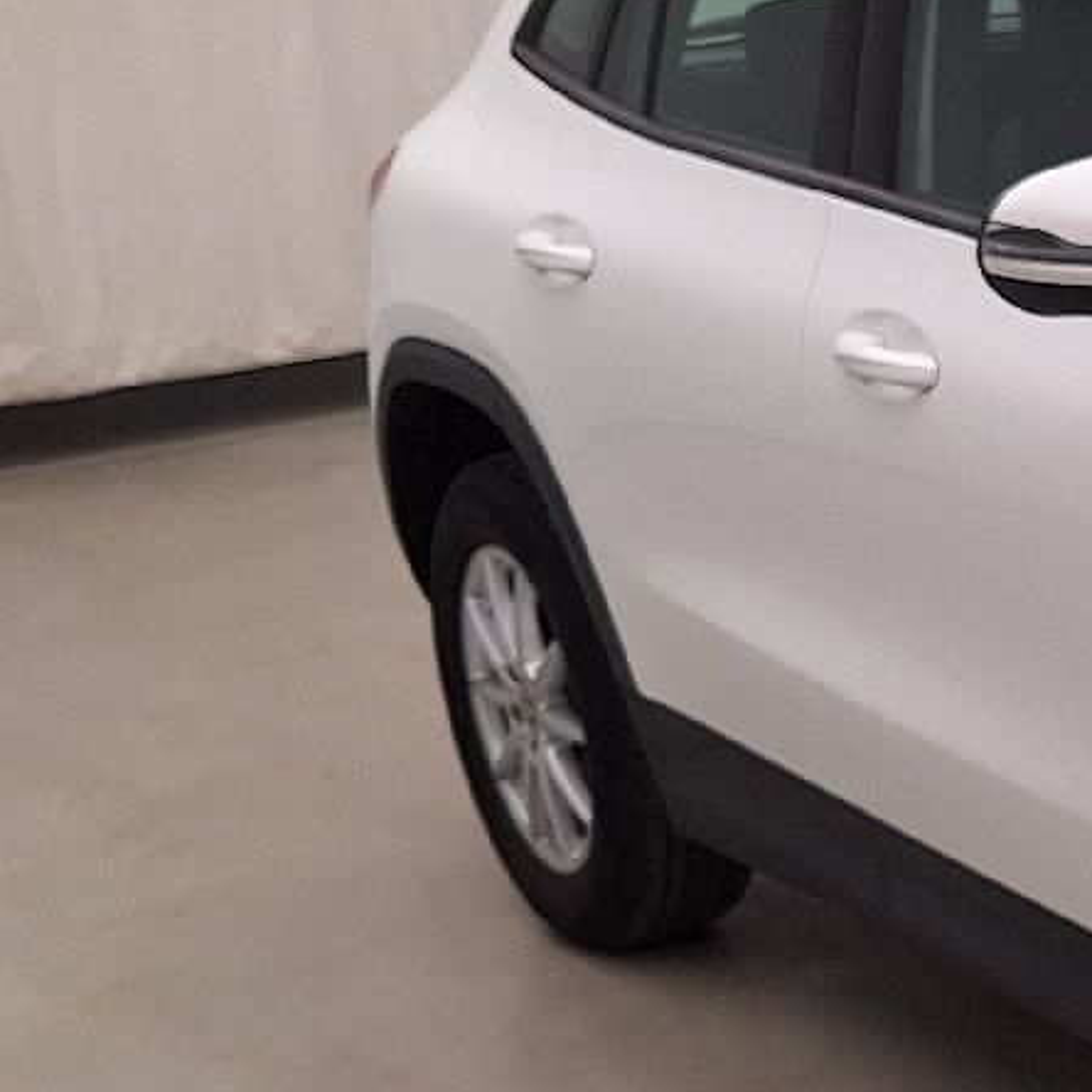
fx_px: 3141
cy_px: 681
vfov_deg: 19.7
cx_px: 1886
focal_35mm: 88
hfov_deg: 16.8
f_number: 1.8
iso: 40
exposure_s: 1/157
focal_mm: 5.54
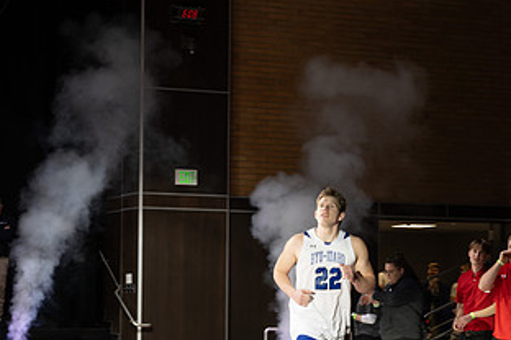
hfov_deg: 17.5
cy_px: 218
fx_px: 1661
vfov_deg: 11.7
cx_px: 251
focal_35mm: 117
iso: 100
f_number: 6.3
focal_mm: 63
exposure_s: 1/60
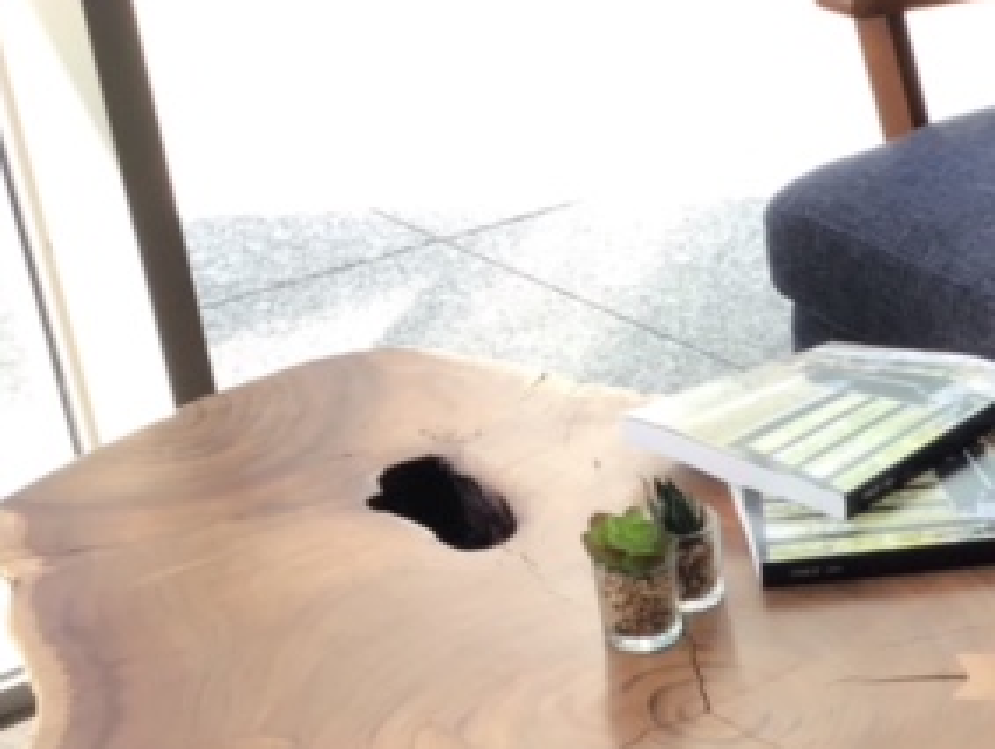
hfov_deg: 25.9
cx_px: 1055
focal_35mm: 70
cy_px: 738
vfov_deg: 20.4
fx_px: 2015
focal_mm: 3.3
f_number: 2.4
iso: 32
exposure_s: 1/60
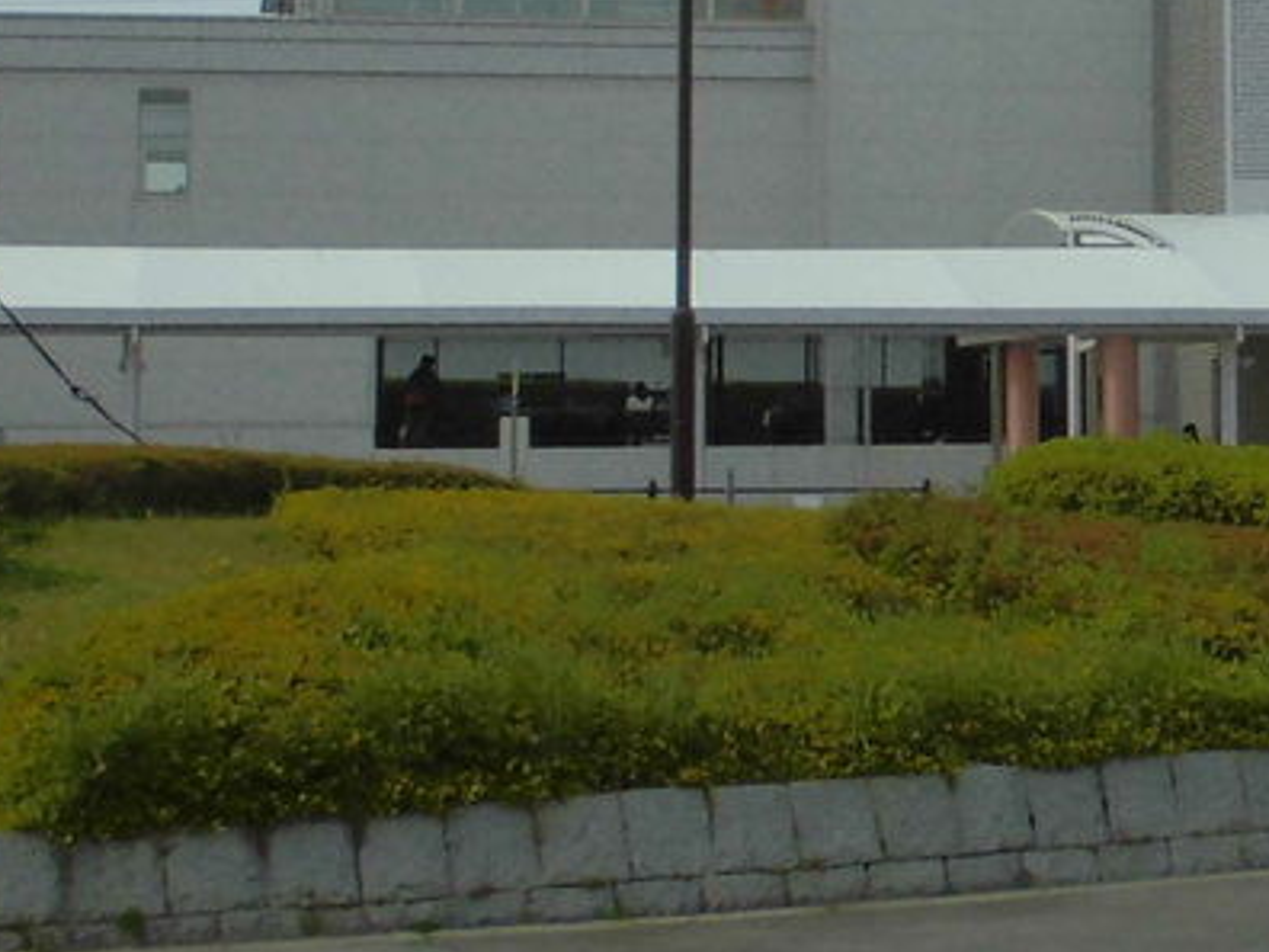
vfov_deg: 13.3
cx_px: 1336
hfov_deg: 17.4
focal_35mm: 110
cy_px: 87
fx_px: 4033
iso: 100
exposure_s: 1/640
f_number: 4
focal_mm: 6.1
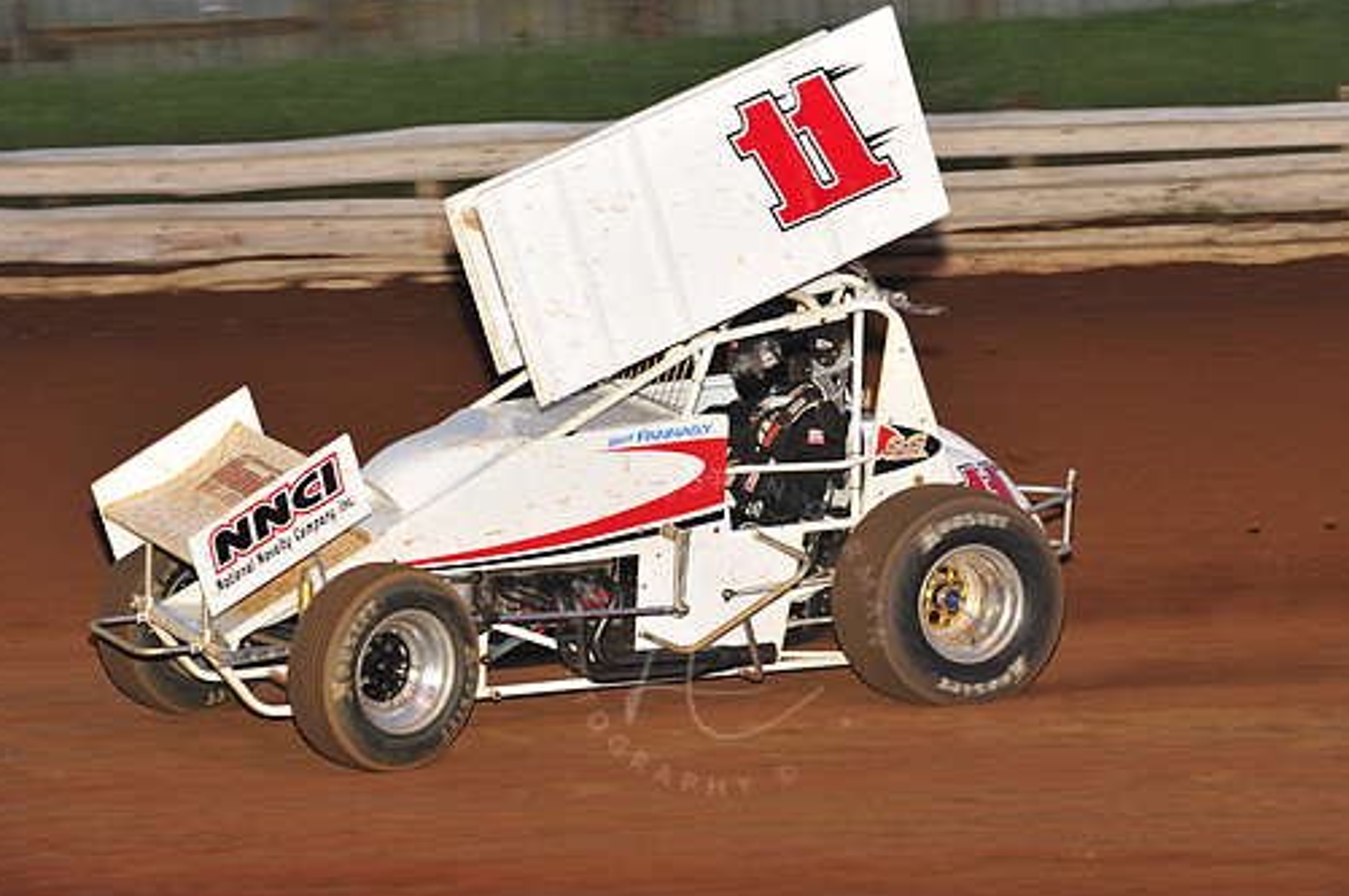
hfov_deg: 14.8
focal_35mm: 139
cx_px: 722
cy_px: 385
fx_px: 5203
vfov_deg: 9.8
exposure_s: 1/320
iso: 800
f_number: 6.3
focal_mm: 120
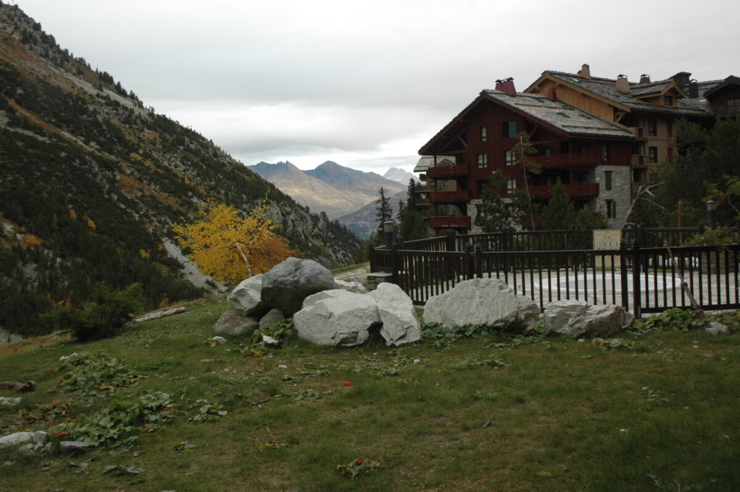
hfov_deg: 53.2
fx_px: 739
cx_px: 370
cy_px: 246
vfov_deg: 36.8
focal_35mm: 36
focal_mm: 24
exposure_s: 1/320
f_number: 9
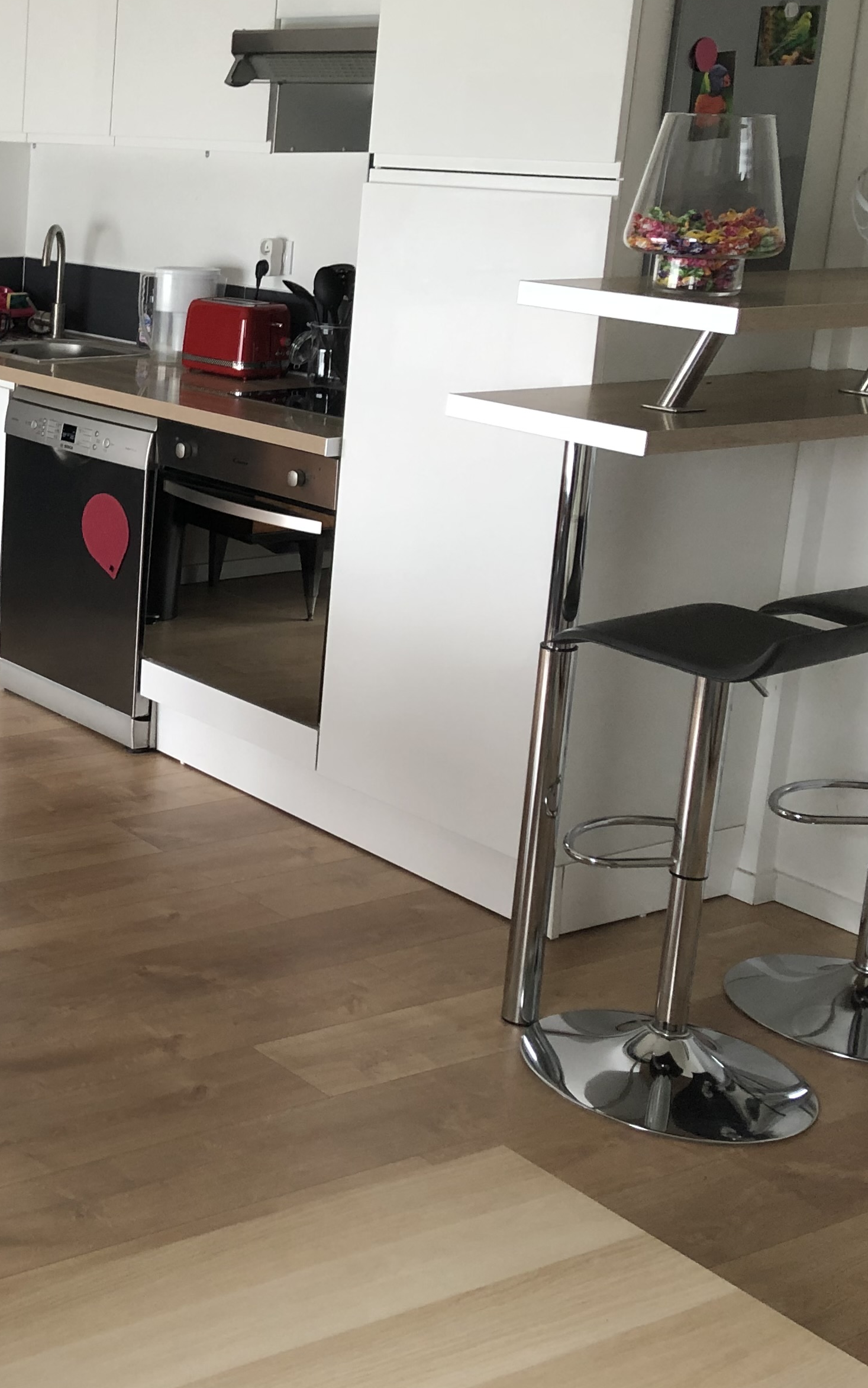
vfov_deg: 39.4
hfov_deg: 22.4
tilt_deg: -14.0
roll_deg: -0.7
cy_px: 555
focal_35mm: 51
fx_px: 1930
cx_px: -292
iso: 40
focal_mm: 3.99
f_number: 1.8
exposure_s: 1/17
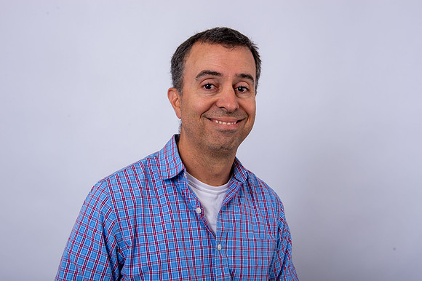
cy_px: 140
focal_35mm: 45
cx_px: 211
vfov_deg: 29.8
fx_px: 527
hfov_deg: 43.6
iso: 125
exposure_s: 1/250
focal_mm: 45
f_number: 9
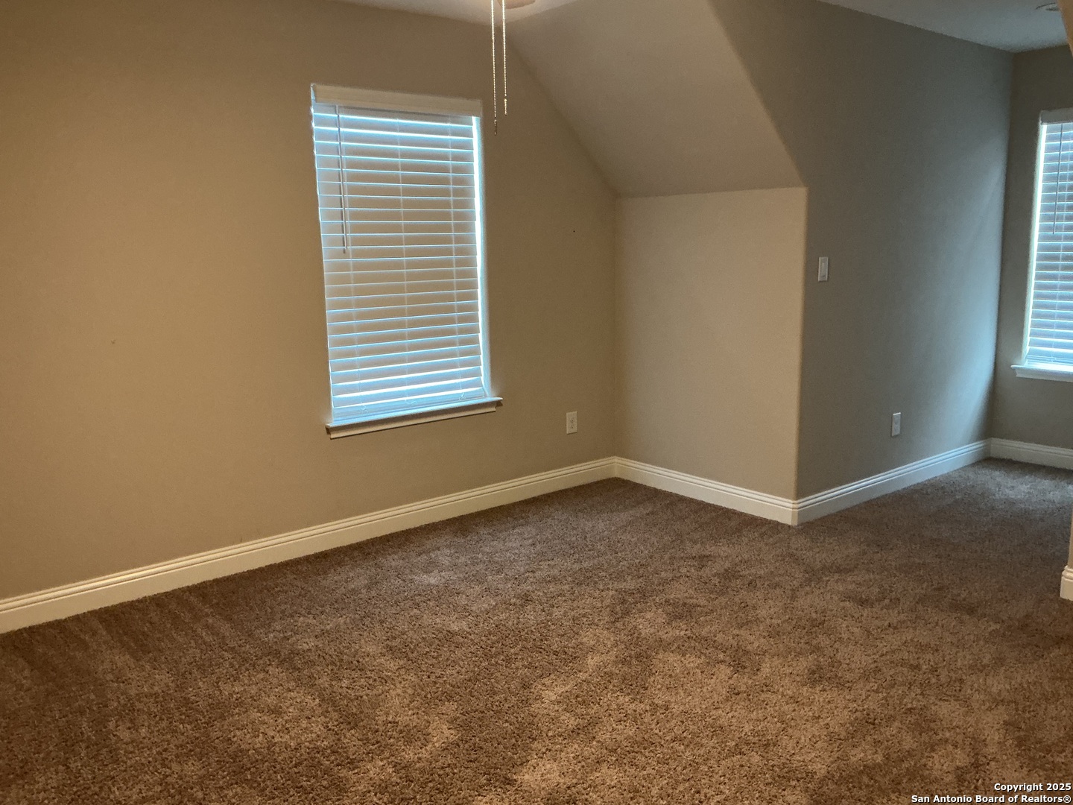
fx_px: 899
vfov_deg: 48.2
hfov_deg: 61.7
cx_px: 536
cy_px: 402
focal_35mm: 29
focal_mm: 3
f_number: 1.8
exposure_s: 1/40
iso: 250
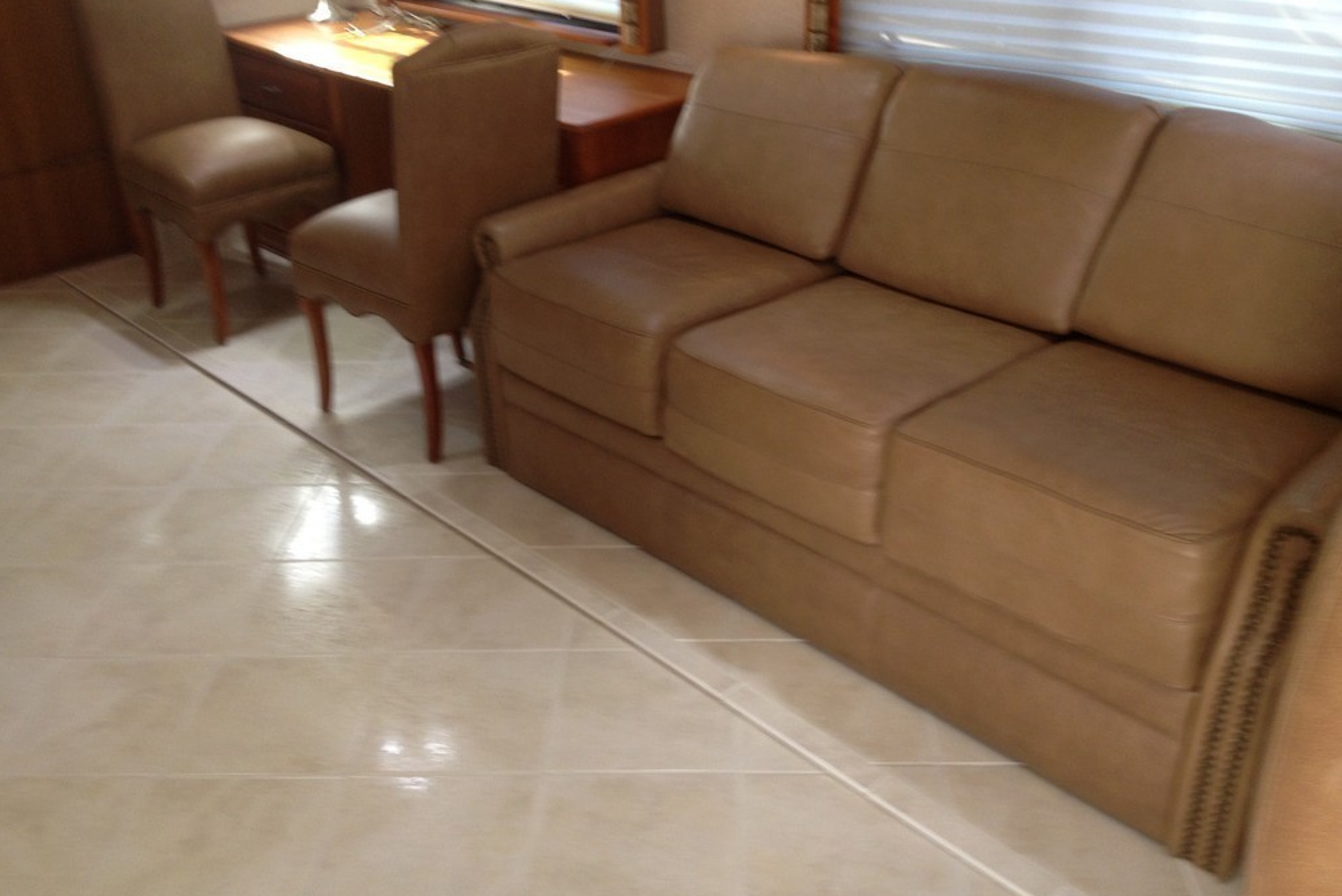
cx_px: 665
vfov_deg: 35.9
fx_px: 1380
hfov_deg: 51.9
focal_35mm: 37
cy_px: 393
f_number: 2.4
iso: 100
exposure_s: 1/20
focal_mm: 4.28
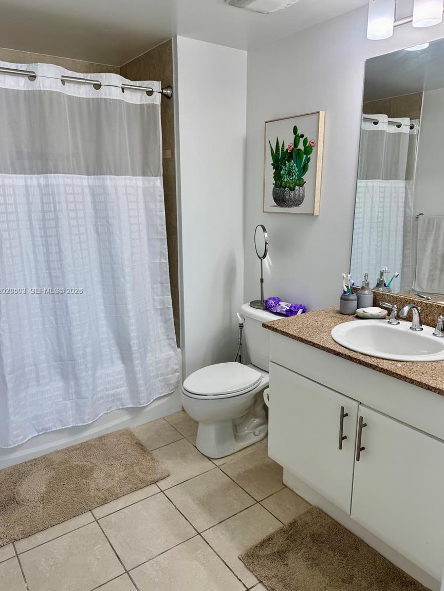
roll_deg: -0.1
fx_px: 428
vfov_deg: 69.4
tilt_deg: -12.7
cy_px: 291
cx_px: 218
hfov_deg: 54.9
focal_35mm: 25
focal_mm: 6.76
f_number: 1.78
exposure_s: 1/368
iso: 80
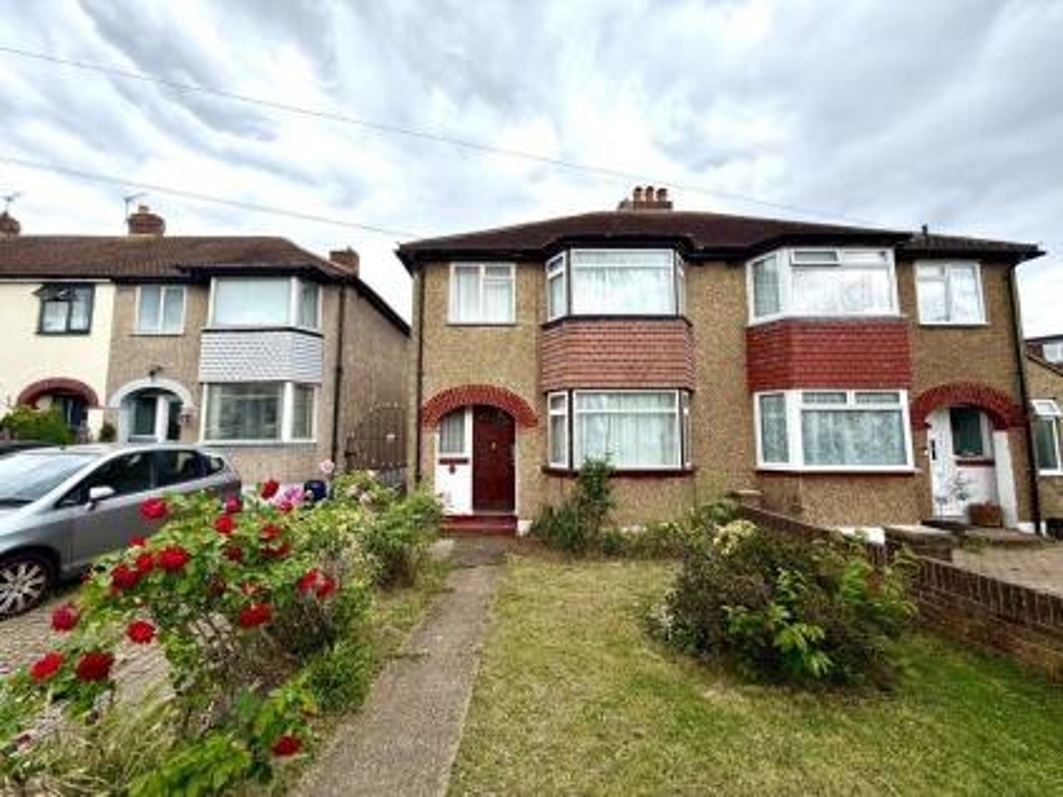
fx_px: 430
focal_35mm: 14
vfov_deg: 85.6
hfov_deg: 102.1
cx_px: 532
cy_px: 398
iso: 40
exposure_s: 1/564
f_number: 2.2
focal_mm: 2.22
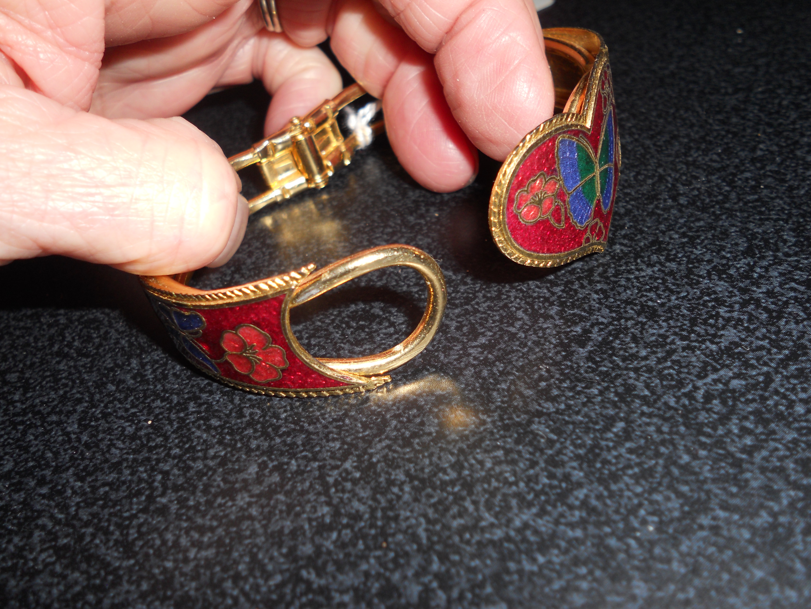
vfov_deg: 44.2
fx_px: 750
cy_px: 304
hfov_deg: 56.8
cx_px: 406
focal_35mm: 32
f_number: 8.8
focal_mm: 5.8
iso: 80
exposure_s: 1/25
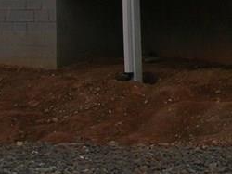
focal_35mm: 139
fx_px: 932
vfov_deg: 10.0
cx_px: 308
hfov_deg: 13.6
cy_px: -150
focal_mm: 5.7
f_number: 4.9
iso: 50
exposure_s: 1/84
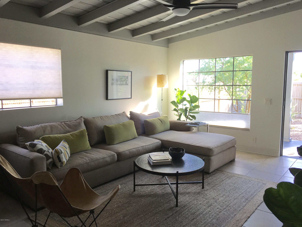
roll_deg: -0.6
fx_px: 253
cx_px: 151
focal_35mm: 29
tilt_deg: -6.6
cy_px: 114
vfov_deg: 48.2
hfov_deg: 61.7
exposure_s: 1/120
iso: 40
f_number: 2.2
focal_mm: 4.15
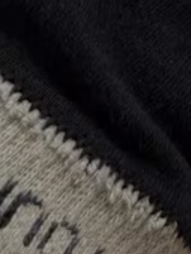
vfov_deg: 6.4
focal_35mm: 287
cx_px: 530
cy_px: -468
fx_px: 2109
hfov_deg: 5.0
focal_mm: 6.76
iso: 50
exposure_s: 1/50
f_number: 1.78
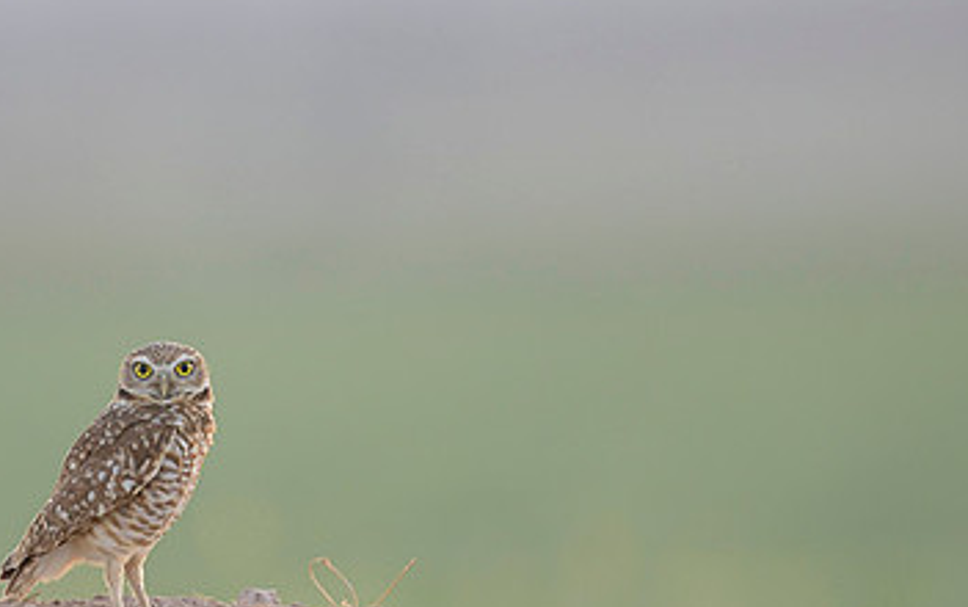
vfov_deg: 1.1
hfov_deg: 1.8
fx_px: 30547
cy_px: 270
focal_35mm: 1157
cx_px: 247
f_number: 4
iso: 1000
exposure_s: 1/160
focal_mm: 560
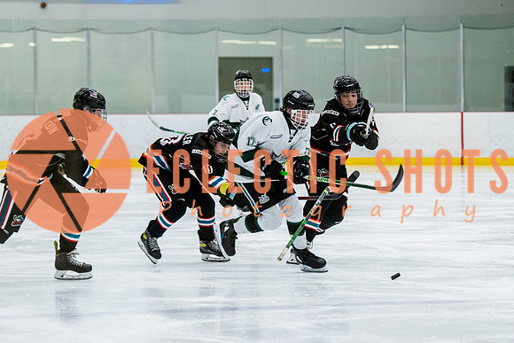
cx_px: 348
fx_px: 2999
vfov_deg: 6.5
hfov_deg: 9.8
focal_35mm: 210
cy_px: 142
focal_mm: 102
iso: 1800
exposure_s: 1/640
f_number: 2.8
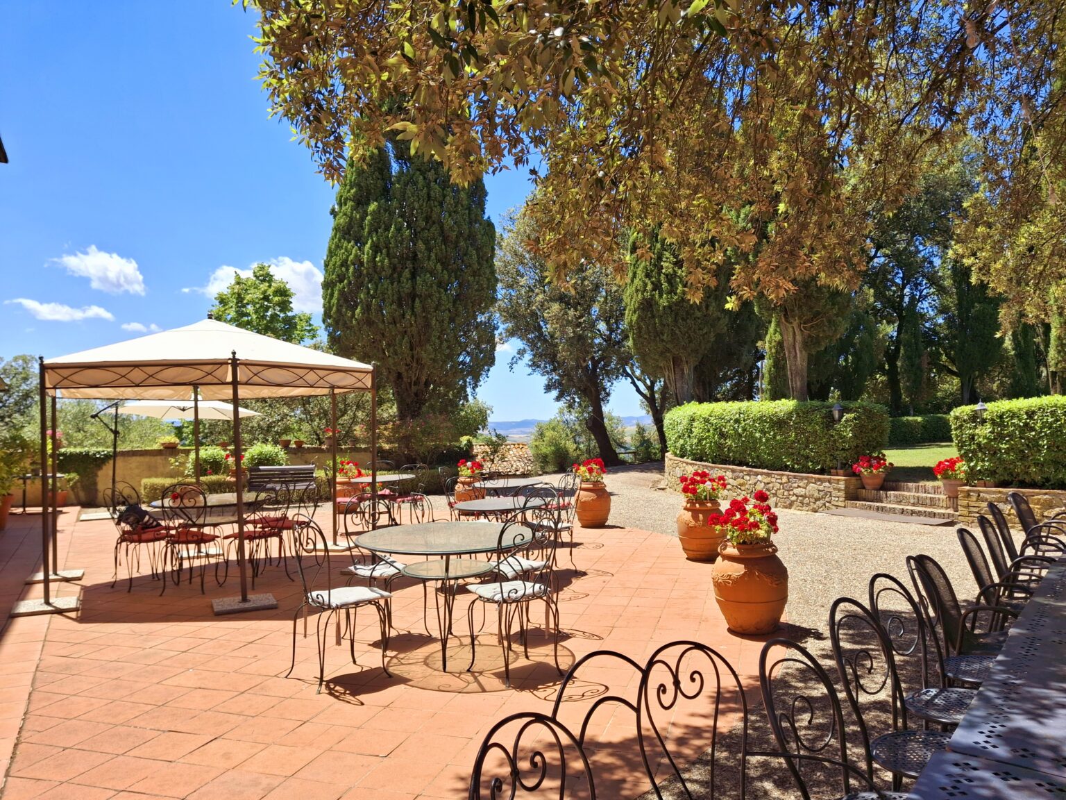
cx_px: 533
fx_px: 770
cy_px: 400
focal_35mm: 25
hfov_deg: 69.4
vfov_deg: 54.9
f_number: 1.8
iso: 25
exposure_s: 1/1250
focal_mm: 4.69
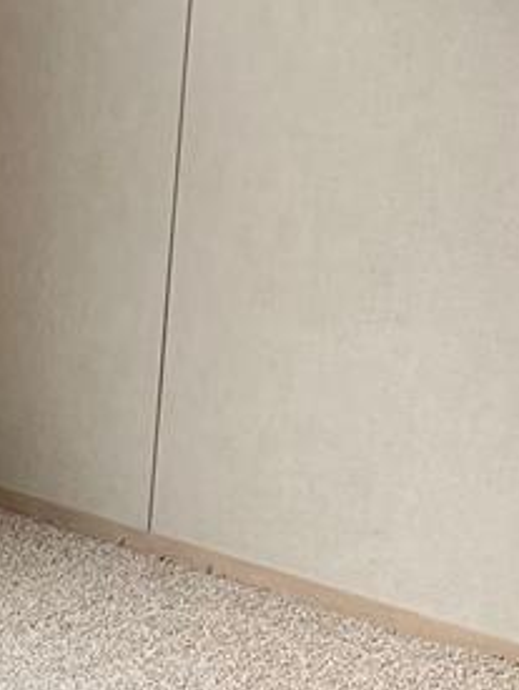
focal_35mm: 145
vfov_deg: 13.6
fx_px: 2892
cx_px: -303
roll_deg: +1.2
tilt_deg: -18.4
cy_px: 514
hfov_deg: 9.9
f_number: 1.5
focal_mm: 5.7
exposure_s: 1/138
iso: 50
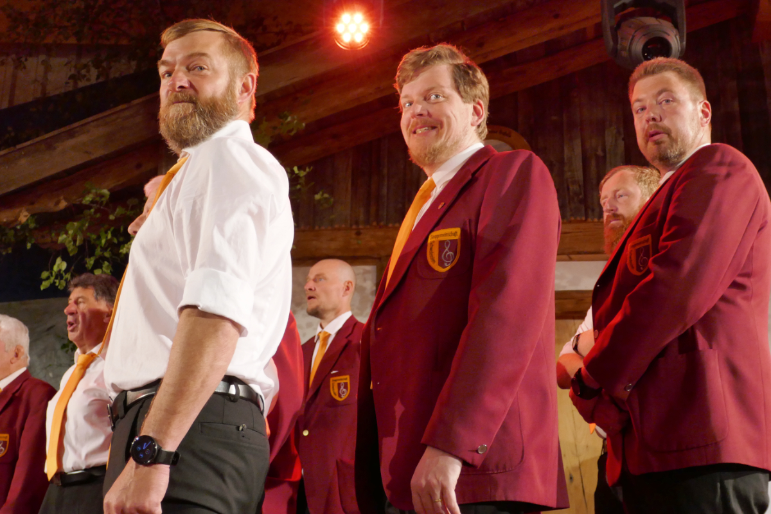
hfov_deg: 39.6
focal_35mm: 50
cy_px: 257
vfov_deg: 27.0
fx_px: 1071
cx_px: 386
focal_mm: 18.2
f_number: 4.1
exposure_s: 1/80
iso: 1000
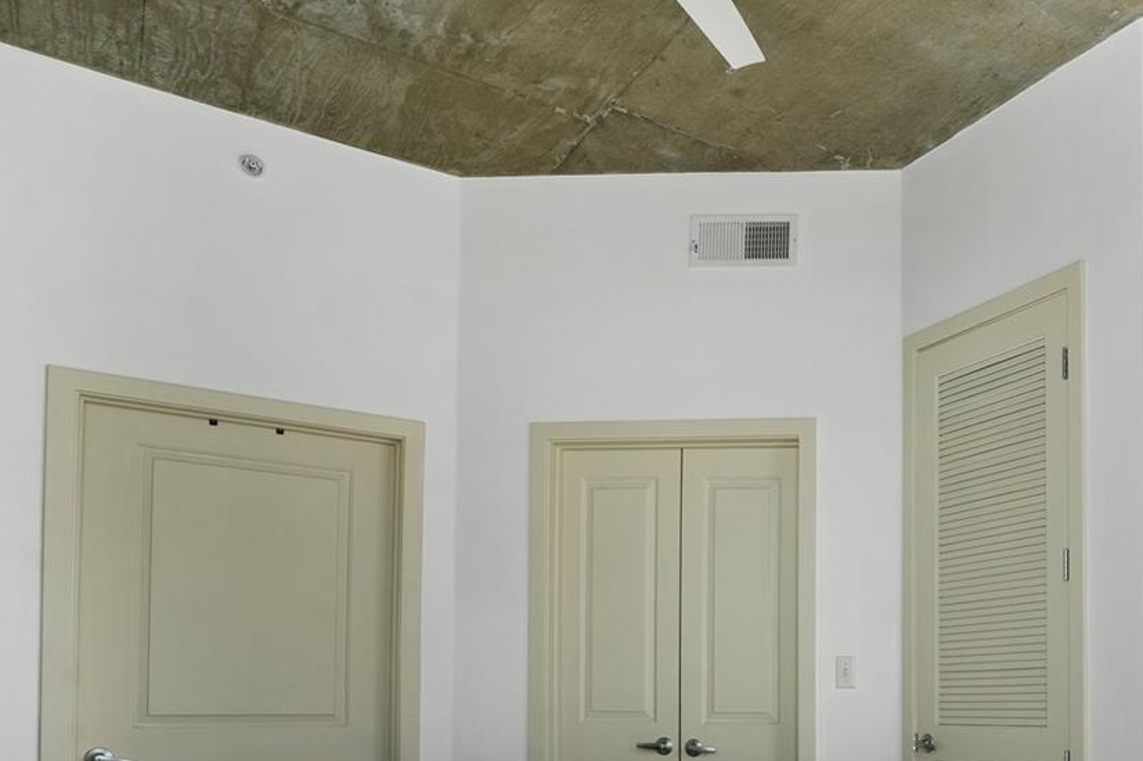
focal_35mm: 31
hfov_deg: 51.6
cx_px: 1071
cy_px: 677
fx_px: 984
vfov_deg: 39.4
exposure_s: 1/30
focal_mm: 16
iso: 200
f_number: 8
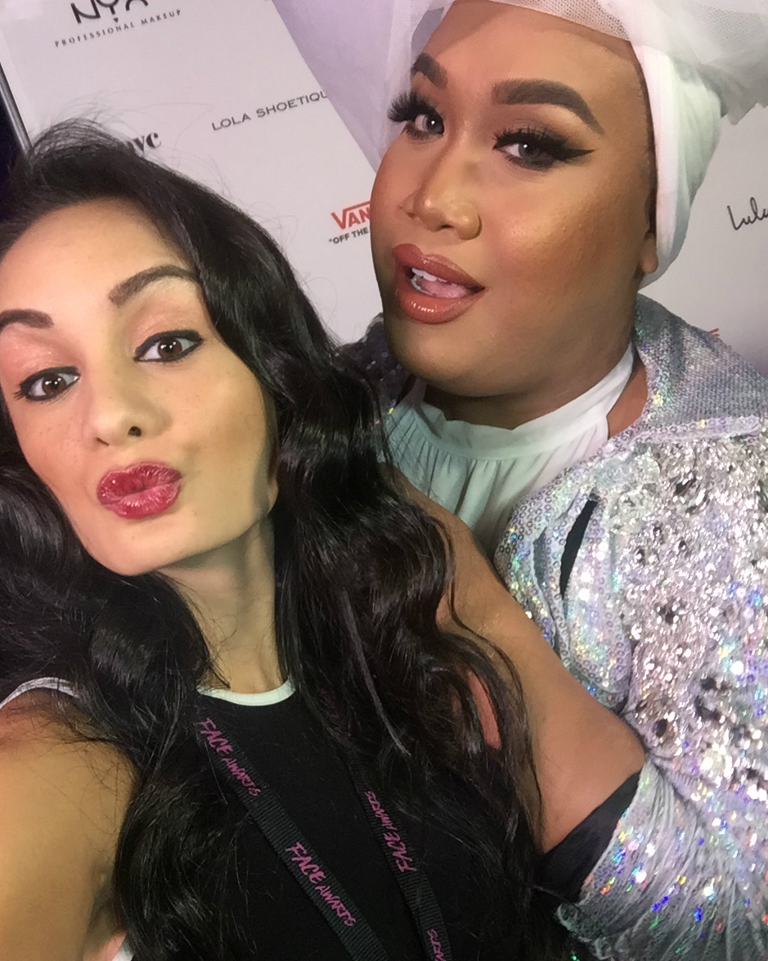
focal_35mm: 33
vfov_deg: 54.2
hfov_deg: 44.5
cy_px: 512
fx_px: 938
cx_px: 377
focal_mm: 2.65
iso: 40
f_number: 2.2
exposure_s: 1/30
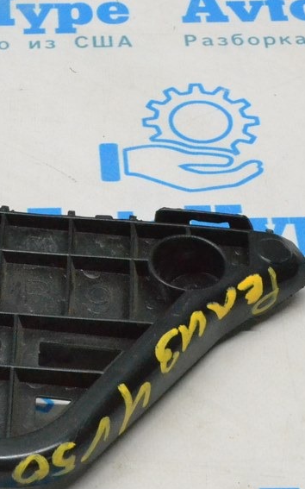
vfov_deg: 18.0
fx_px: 1544
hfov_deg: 11.1
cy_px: 281
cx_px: -28
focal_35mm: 116
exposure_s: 1/100
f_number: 14
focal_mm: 42
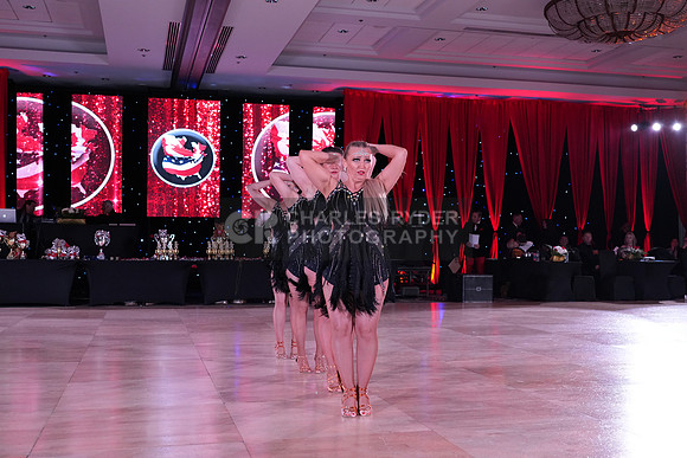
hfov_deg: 49.5
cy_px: 229
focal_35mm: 39
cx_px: 344
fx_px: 744
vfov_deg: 34.2
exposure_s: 1/250
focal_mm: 39
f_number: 5
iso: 2500
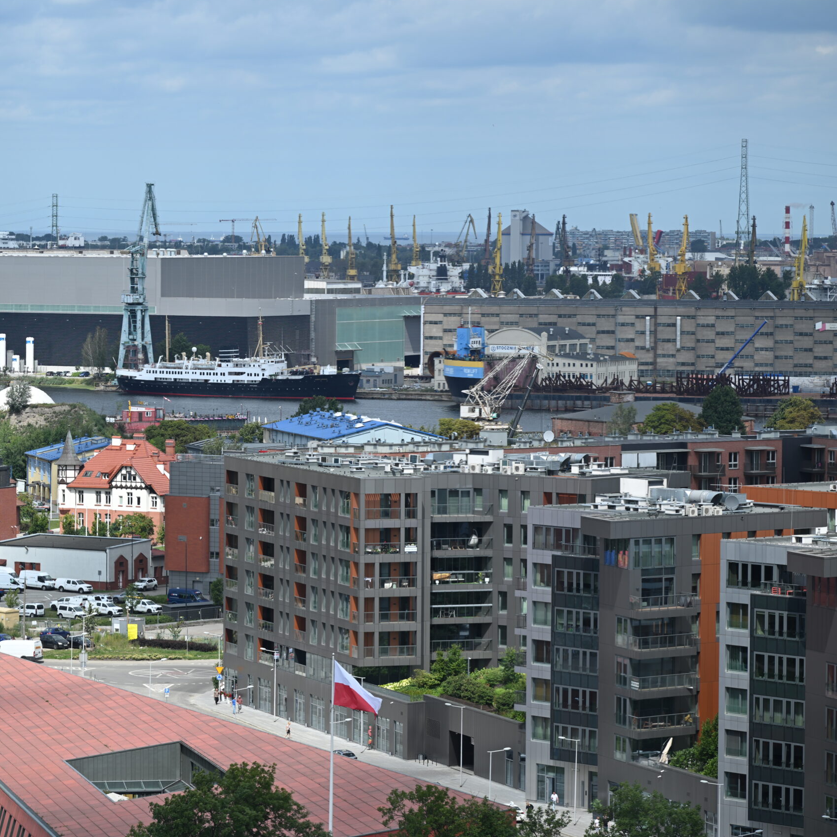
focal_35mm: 154
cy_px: 418
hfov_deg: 11.3
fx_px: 4213
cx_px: 244
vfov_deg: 11.3
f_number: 5.6
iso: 100
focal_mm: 120
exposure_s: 1/500
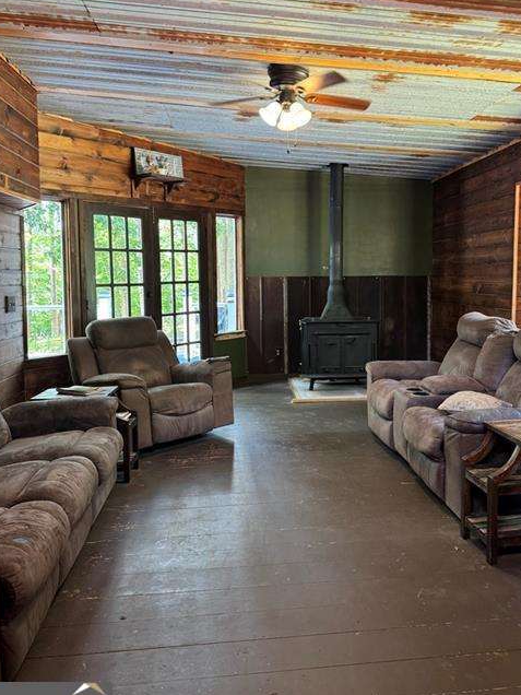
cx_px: 301
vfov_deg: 61.5
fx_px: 582
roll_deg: +1.2
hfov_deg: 48.1
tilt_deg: -3.0
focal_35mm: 29
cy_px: 304
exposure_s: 1/60
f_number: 1.78
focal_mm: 6.76
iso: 320
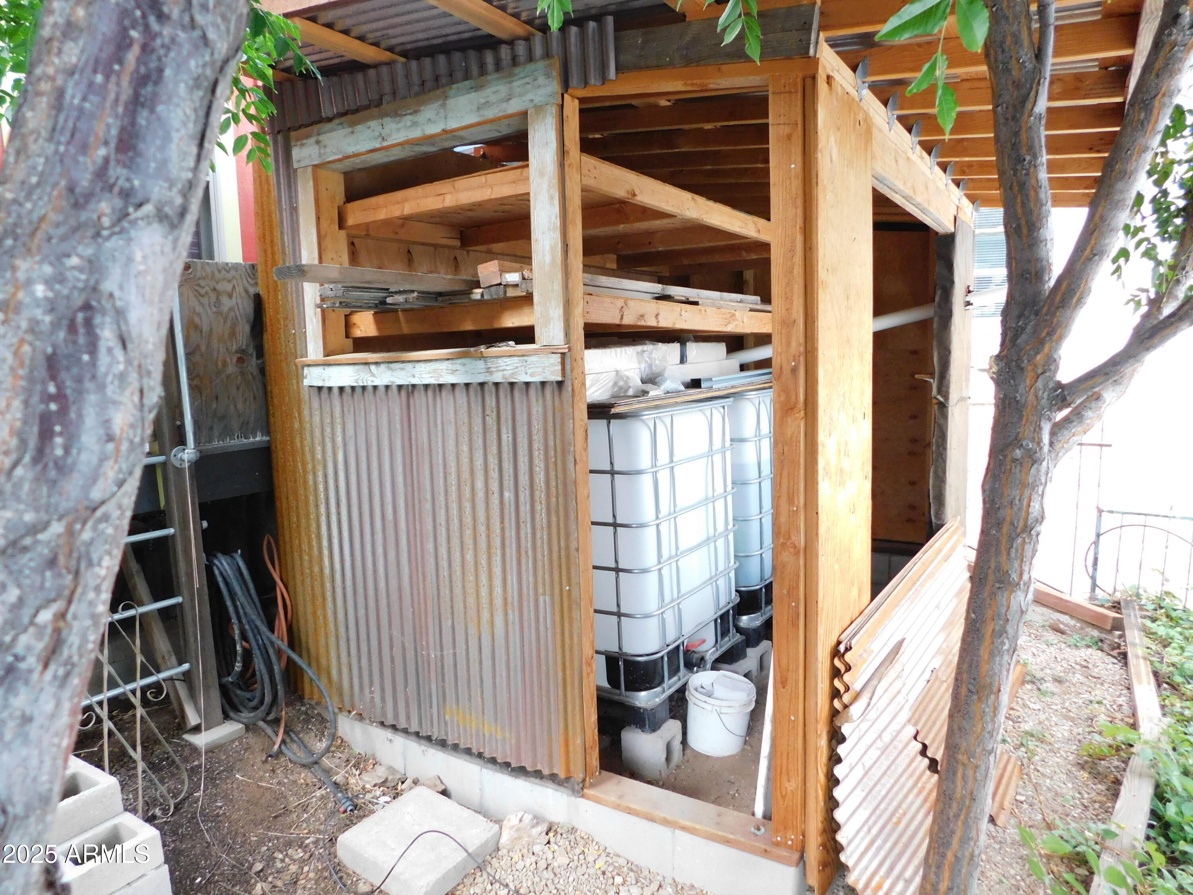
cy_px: 448
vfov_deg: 58.9
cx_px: 596
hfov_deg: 73.9
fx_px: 793
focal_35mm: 23
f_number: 3
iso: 400
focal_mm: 4
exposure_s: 1/125
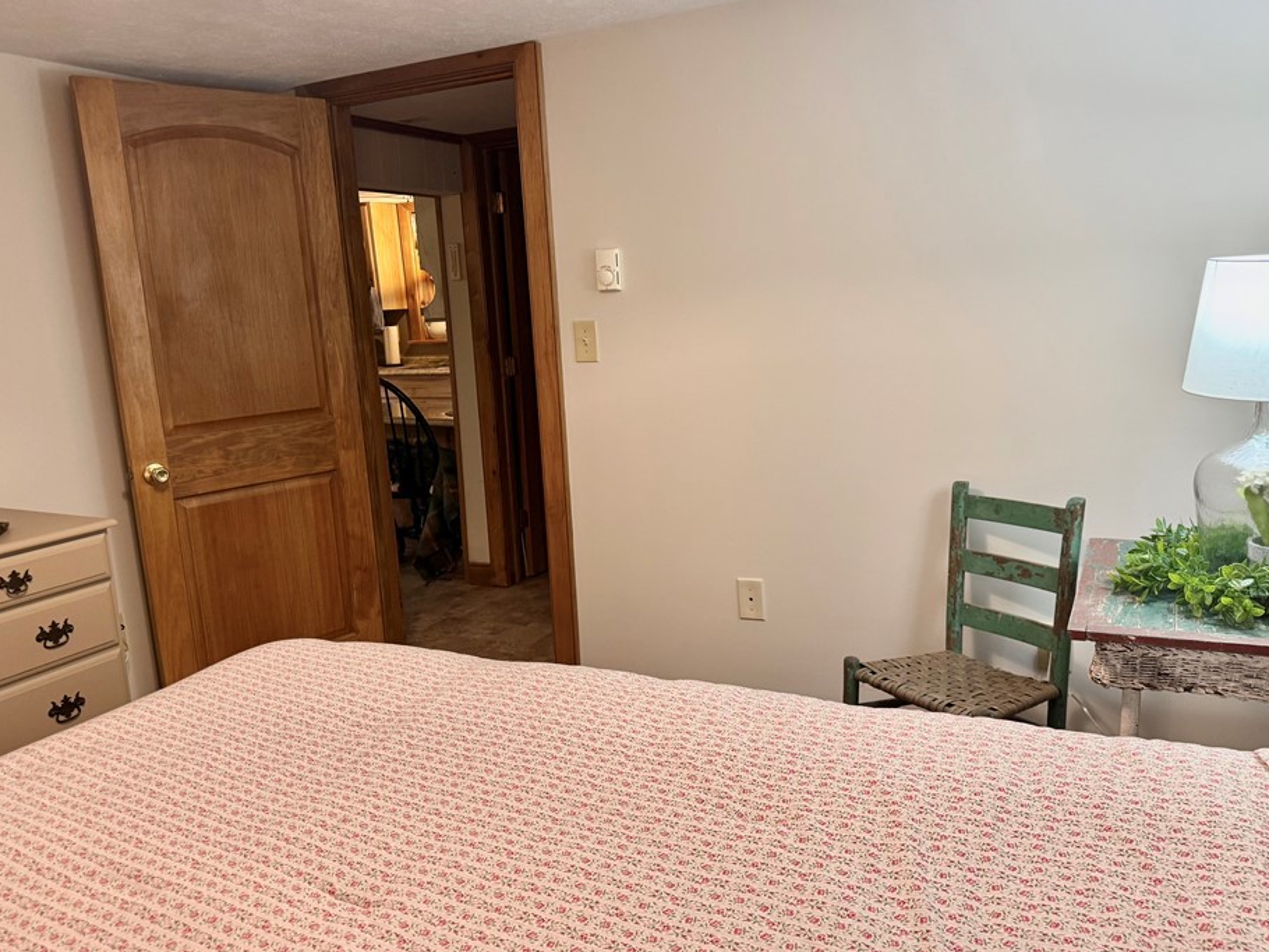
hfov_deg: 65.3
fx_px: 990
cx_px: 637
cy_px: 479
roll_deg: +2.7
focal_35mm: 27
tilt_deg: -9.5
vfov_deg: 51.4
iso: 160
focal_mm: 6.76
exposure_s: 1/60
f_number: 1.78
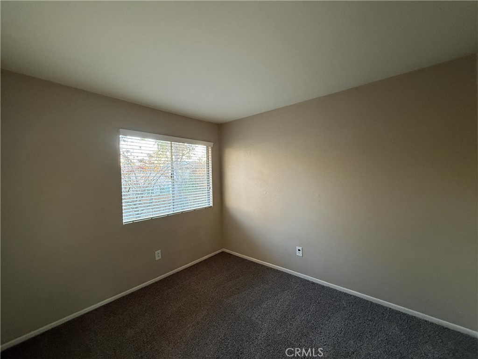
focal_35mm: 14
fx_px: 193
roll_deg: +1.3
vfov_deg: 85.7
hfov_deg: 102.1
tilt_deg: -0.3
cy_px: 180
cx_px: 239
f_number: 2.2
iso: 160
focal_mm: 2.22
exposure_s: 1/60
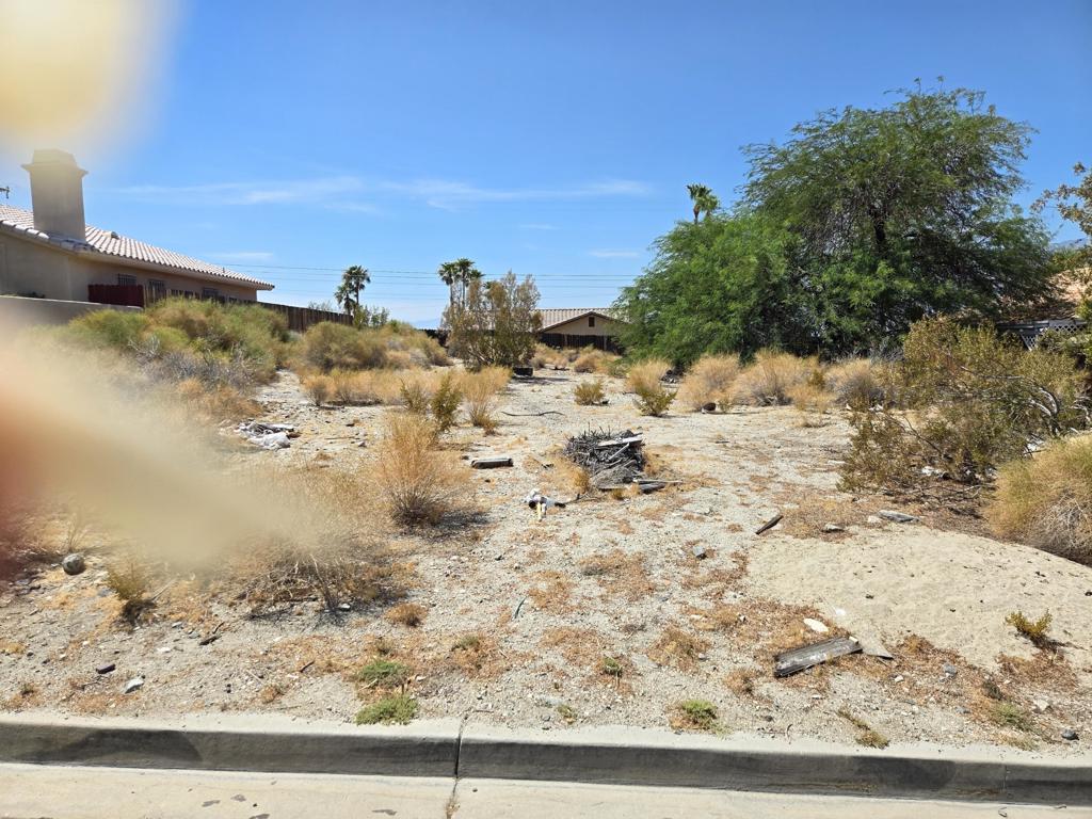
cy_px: 410
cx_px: 546
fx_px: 726
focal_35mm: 23
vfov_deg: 58.9
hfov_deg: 73.9
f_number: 1.8
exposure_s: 1/2921
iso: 40
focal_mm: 5.4
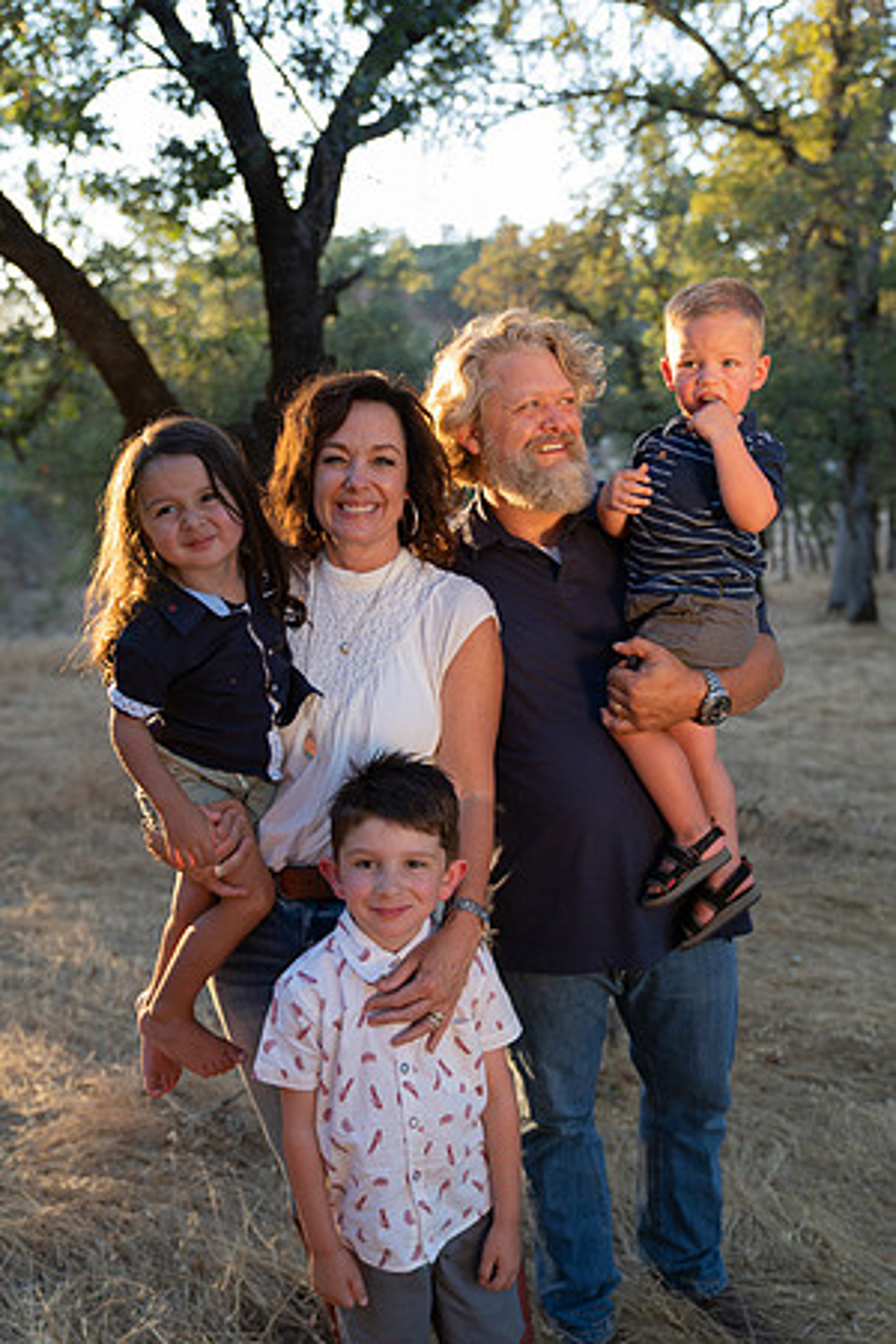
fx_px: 1232
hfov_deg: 40.0
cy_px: 672
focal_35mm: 33
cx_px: 448
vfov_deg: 57.2
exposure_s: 1/125
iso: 200
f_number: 2.8
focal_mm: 33
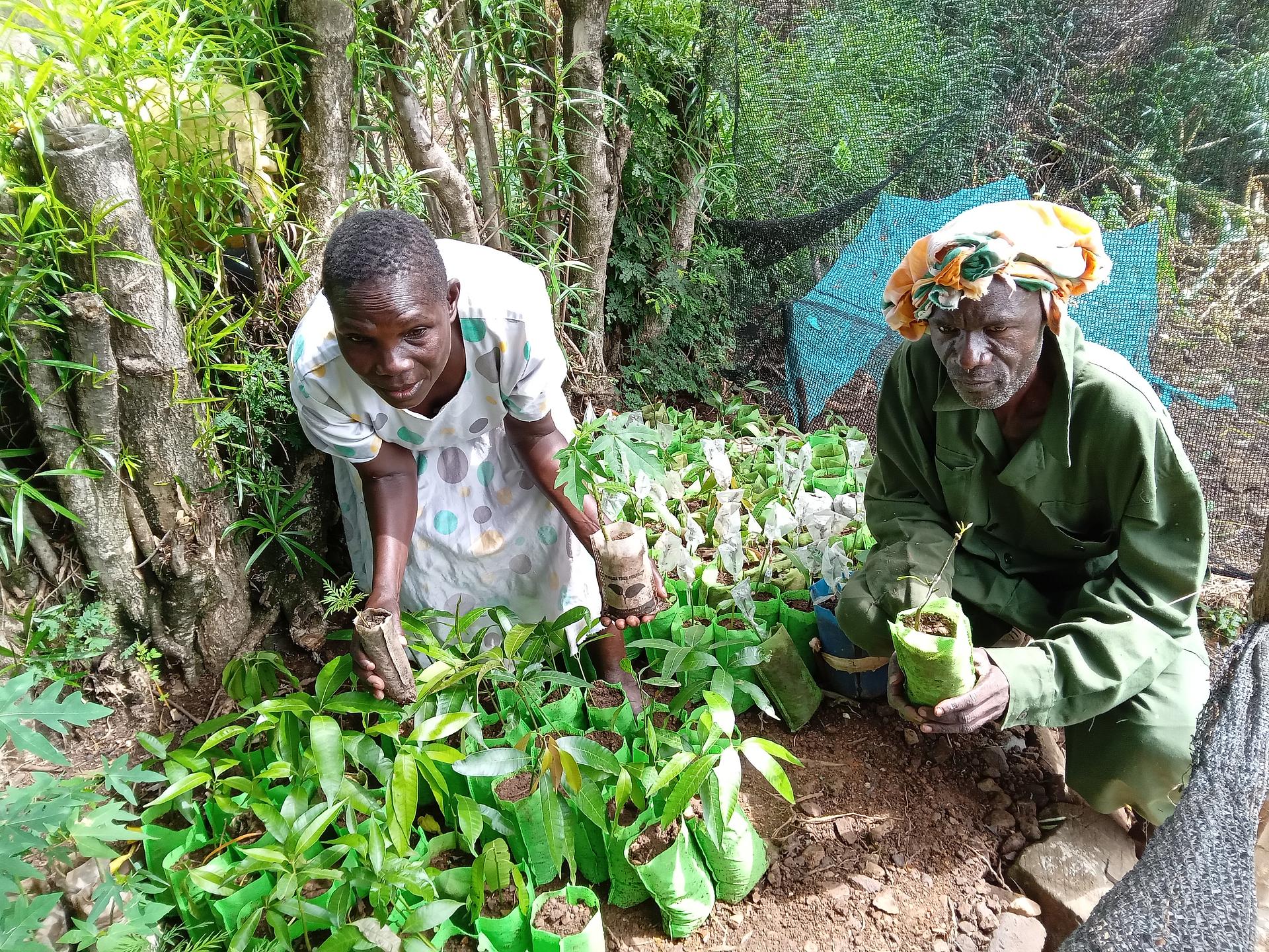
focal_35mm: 35
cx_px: 634
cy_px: 476
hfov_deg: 52.6
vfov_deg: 40.7
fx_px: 1283
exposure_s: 1/111
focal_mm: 3.38
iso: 125
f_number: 2.8
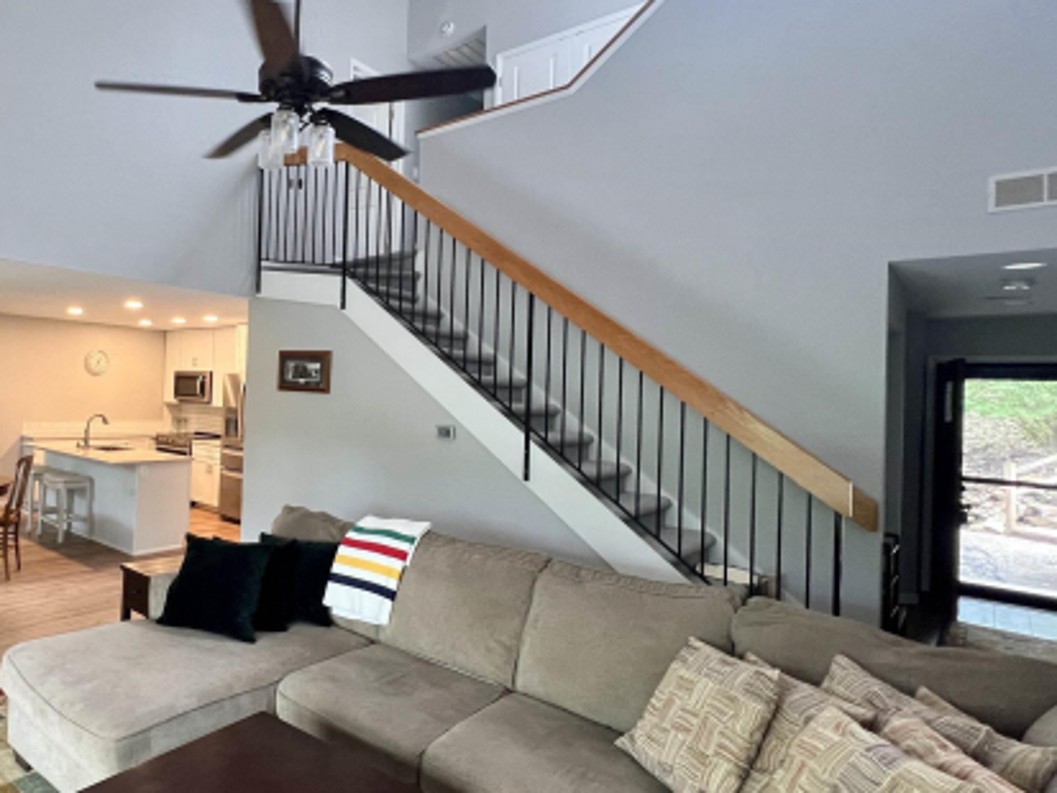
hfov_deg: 74.2
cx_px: 283
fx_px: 641
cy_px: 376
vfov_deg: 63.4
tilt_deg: +0.2
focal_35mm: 21
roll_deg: -2.2
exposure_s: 1/60
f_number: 1.8
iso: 250
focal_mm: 1.57
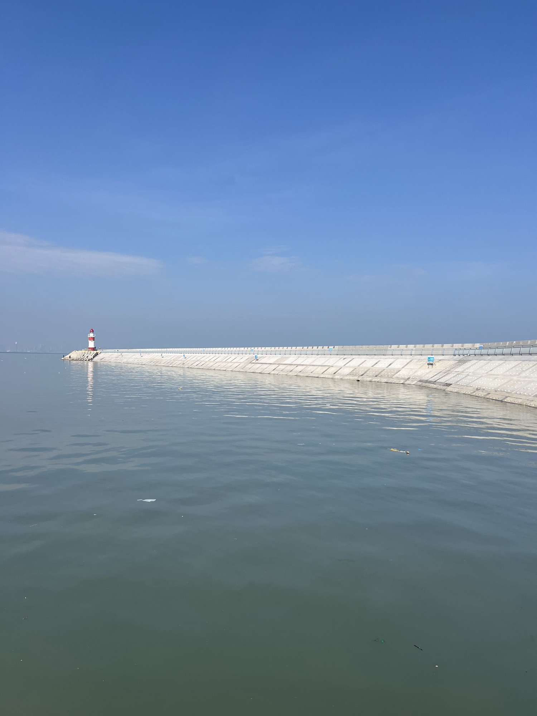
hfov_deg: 53.1
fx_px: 538
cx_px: 268
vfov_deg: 67.3
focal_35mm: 26
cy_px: 358
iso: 50
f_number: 1.5
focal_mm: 5.7
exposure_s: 1/6579
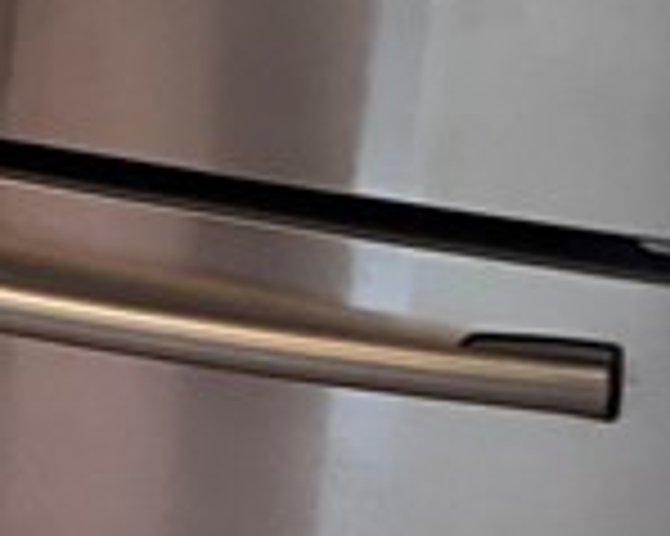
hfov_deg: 8.8
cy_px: -392
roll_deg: +0.8
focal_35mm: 174
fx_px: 3448
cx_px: -1457
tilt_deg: -8.3
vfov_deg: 8.6
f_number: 1.6
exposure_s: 1/60
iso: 200
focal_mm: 5.1
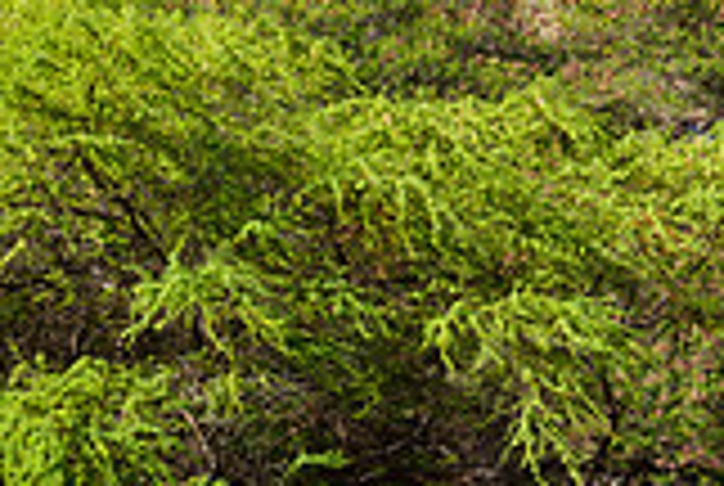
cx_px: 1075
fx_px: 2539
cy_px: 187
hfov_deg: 15.1
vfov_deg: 10.9
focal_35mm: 126
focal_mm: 35
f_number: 8
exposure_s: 1/160
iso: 200
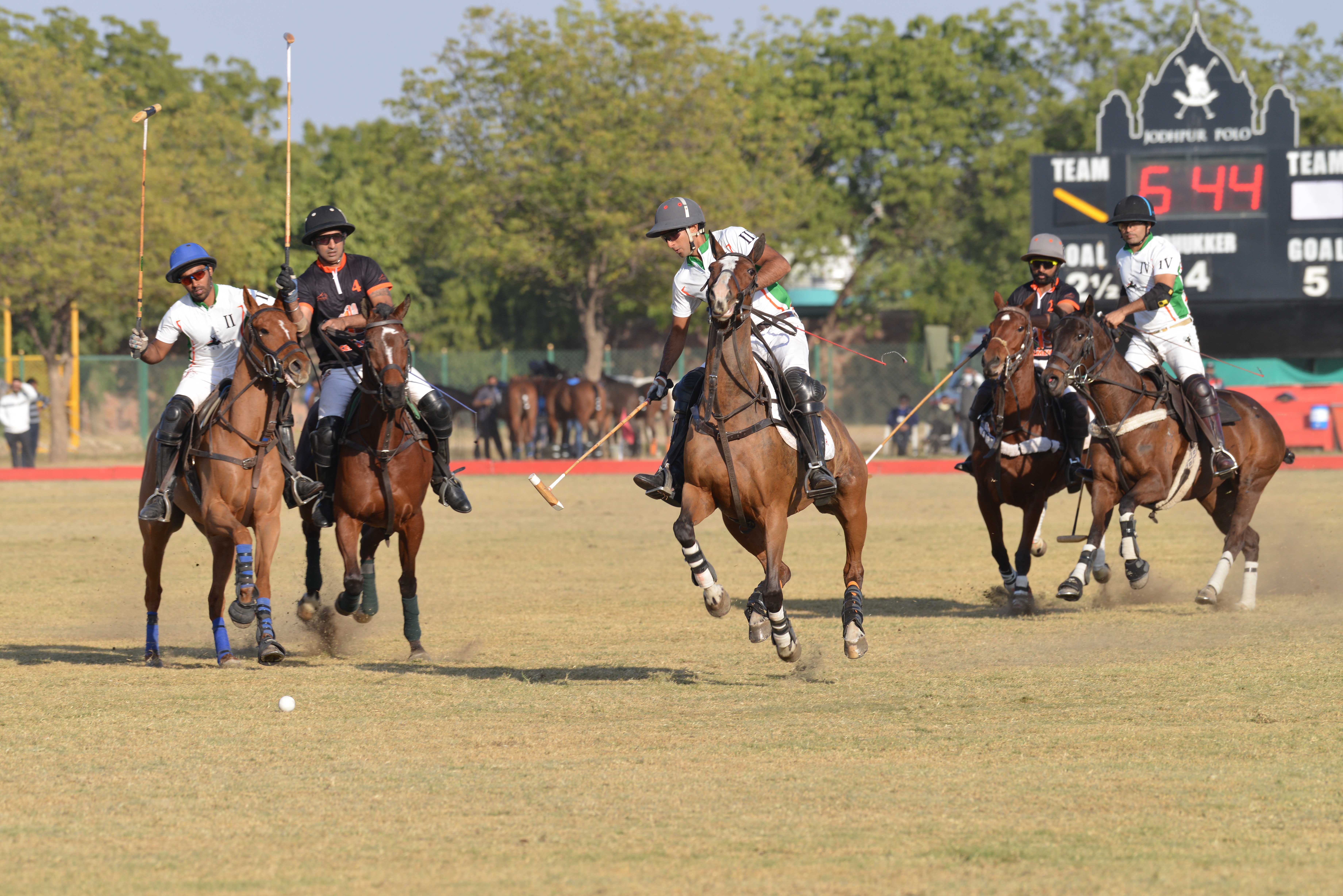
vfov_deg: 5.1
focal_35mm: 270
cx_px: 672
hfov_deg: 7.6
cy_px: 448
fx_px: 10075
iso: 400
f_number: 7.1
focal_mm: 270
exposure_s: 1/800
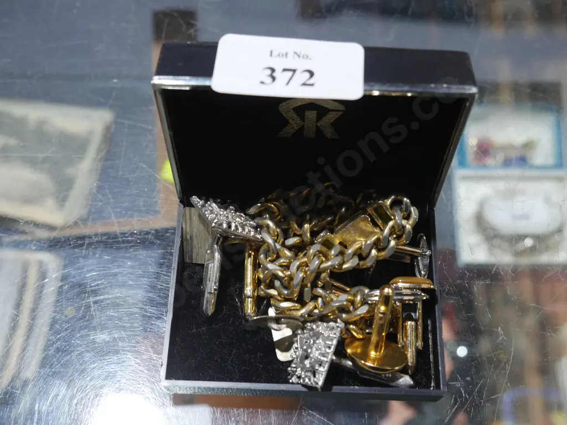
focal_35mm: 46
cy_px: 212
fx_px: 753
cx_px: 284
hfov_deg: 41.2
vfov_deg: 31.5
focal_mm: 23
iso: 500
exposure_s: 1/60
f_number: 5.1
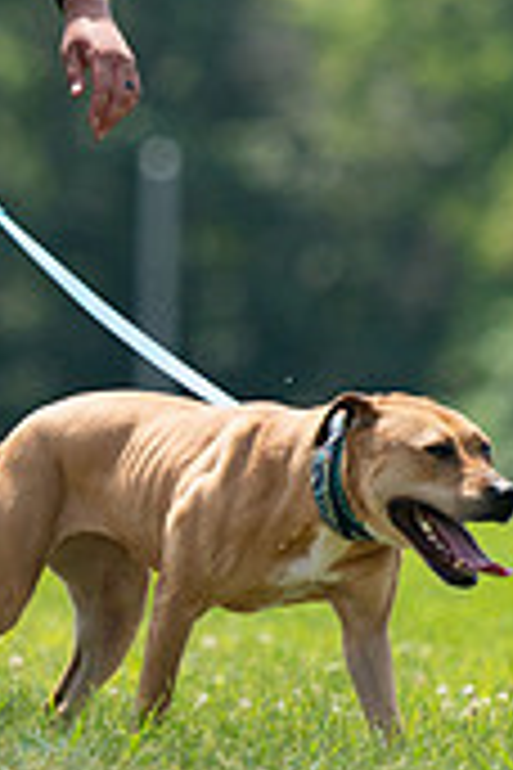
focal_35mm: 1083
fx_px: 23147
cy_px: -131
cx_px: 166
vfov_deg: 1.9
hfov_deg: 1.3
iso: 1250
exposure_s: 1/4000
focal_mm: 411
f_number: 6.3
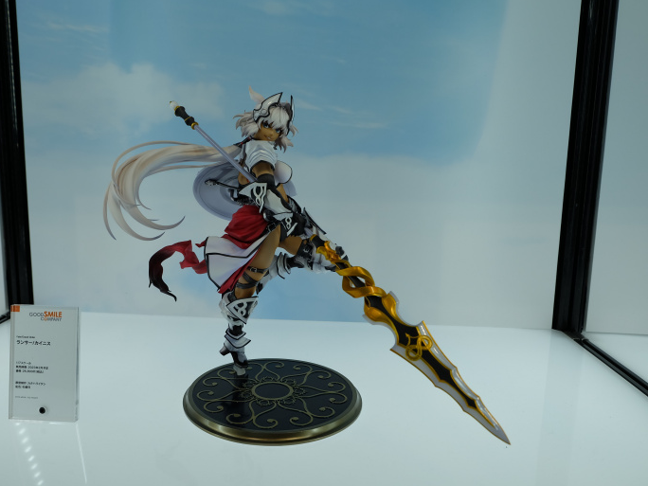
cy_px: 239
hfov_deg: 65.0
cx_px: 277
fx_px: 505
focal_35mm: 27
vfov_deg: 51.4
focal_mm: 16
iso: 200
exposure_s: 1/125
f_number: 5.6
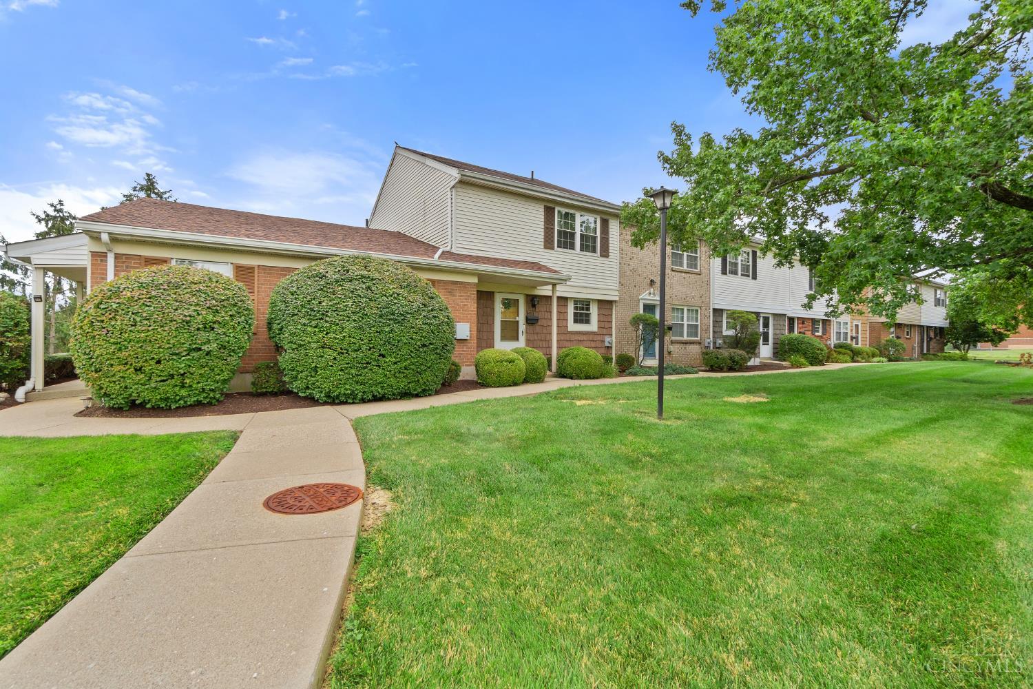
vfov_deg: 77.3
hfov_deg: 100.4
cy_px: 344
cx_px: 516
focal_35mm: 15
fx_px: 430
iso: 250
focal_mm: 10
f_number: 8
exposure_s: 1/400
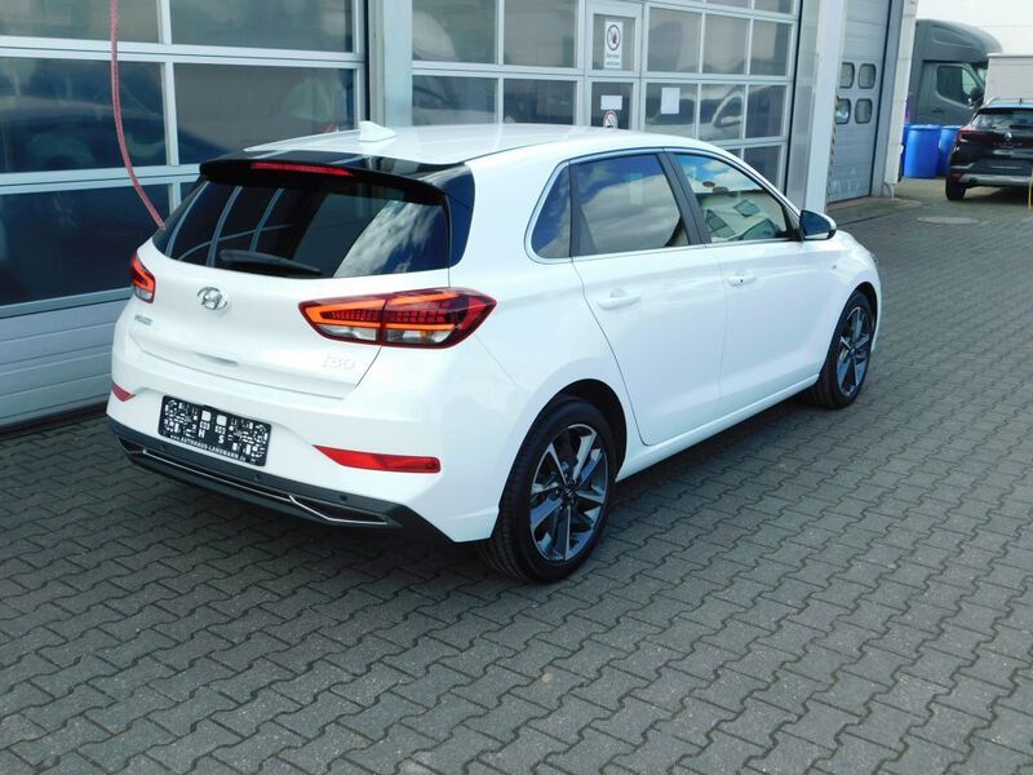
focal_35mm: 36
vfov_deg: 39.7
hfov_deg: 51.4
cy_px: 388
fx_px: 1074
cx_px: 516
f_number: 3.5
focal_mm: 6.3
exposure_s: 1/320
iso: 125
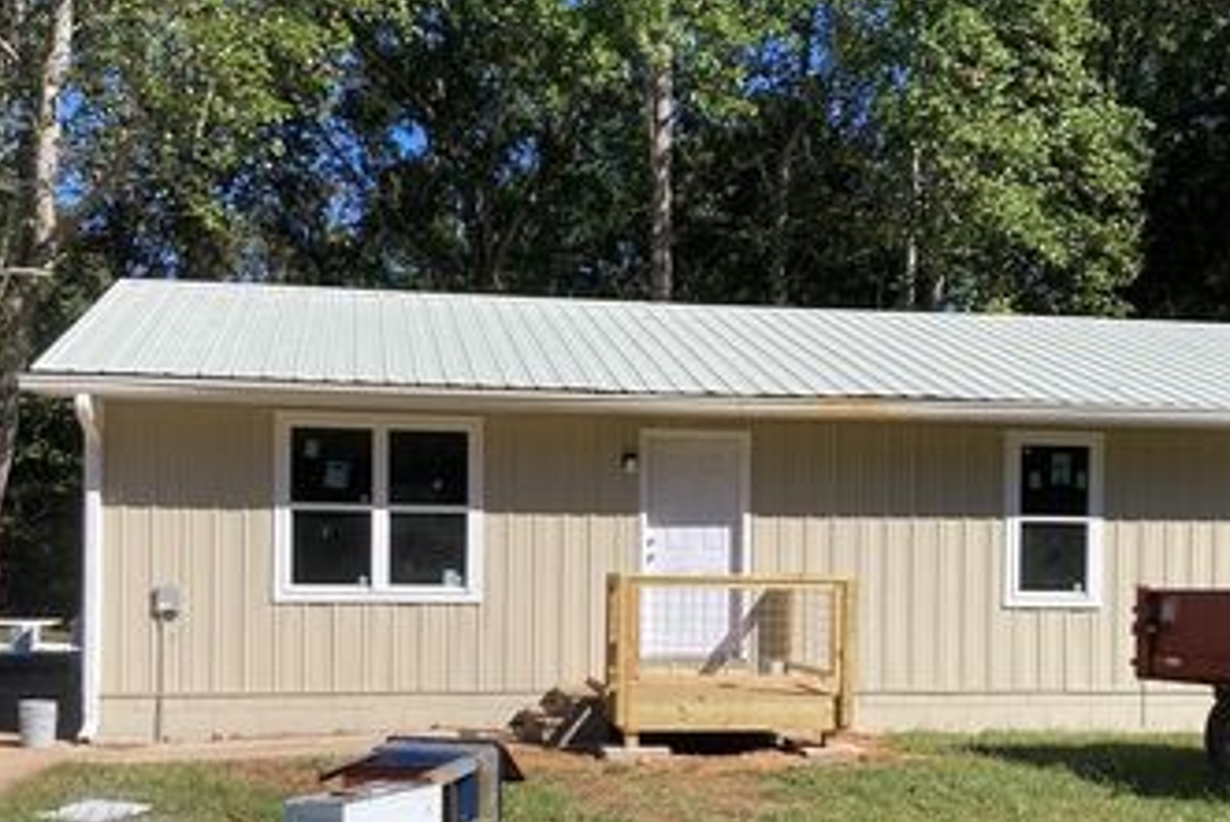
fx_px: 1504
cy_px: 586
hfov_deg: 44.5
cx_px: 617
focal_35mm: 44
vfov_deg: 30.2
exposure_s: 1/2088
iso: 20
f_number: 1.8
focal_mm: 3.99
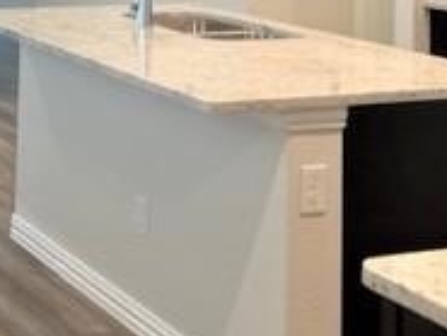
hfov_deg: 20.7
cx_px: -48
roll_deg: -0.6
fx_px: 1163
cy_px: -116
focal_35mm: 90
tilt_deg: -0.8
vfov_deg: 15.5
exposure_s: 1/120
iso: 125
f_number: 1.5
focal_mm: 5.7
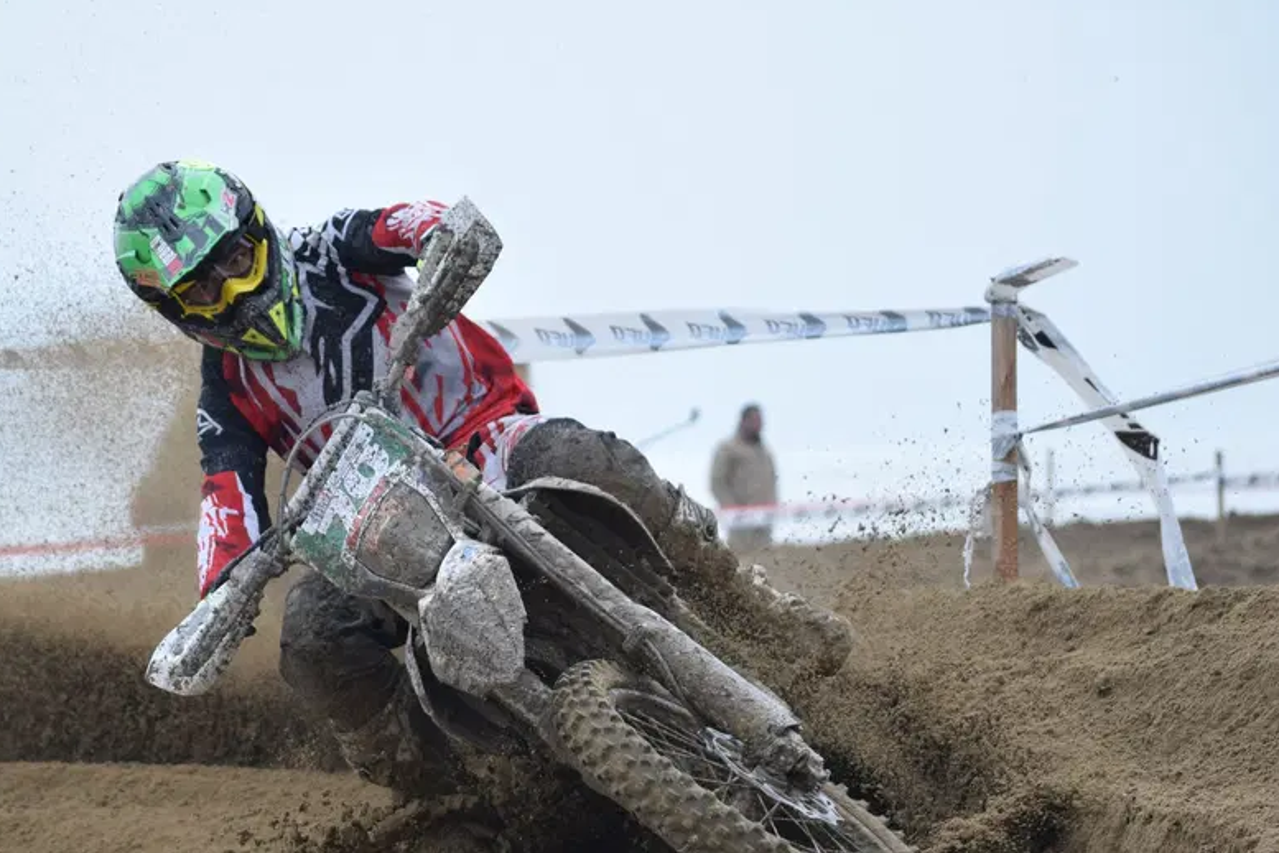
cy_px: 616
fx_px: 7567
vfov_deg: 6.4
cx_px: 464
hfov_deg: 9.7
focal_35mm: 213
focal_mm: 92
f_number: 5.6
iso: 400
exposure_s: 1/1250
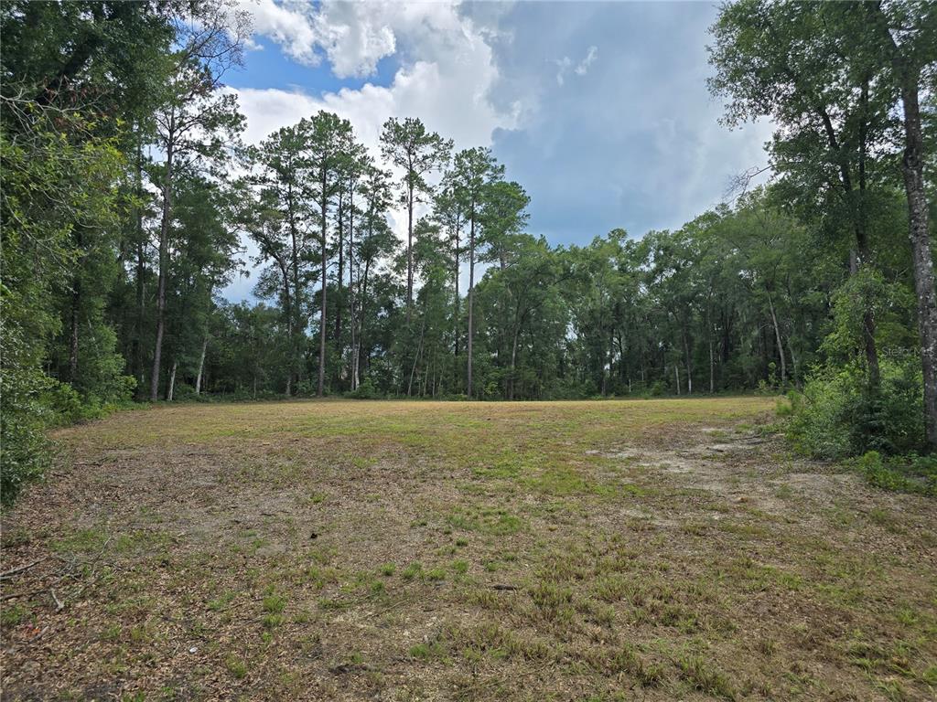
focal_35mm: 23
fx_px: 623
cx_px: 468
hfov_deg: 73.9
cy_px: 351
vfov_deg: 58.9
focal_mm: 6.3
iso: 12
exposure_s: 1/697
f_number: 1.7
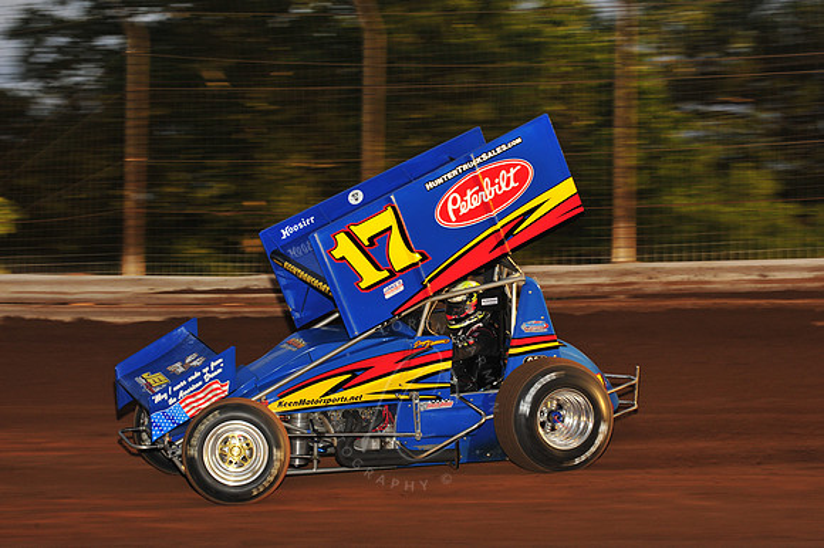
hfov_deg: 20.4
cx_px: 412
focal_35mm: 100
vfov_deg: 13.7
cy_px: 274
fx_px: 2287
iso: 1000
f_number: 10
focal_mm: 100
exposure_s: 1/320
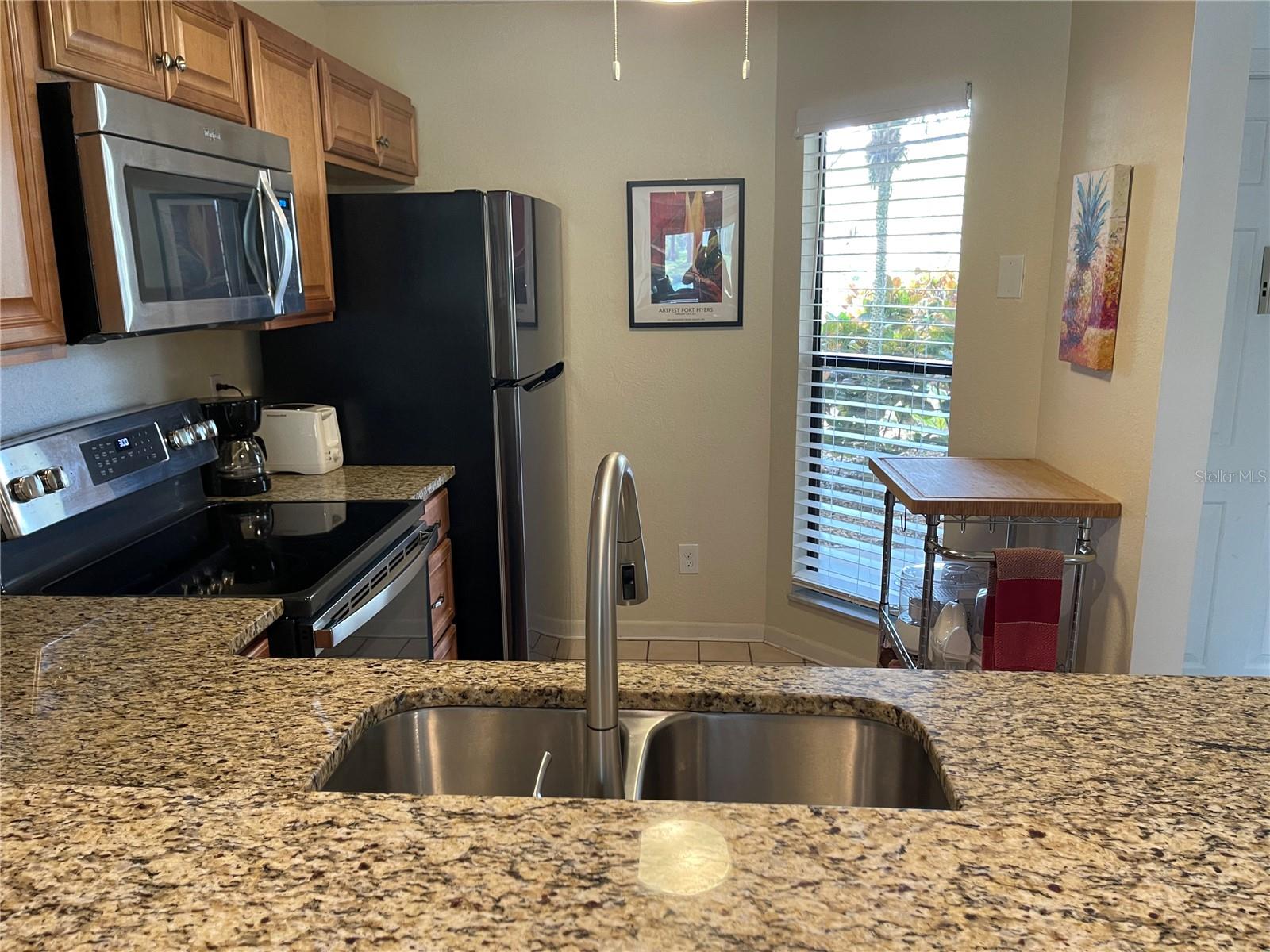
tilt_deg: -12.9
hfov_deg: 69.4
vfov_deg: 54.9
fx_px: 917
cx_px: 635
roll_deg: +0.2
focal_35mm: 25
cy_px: 476
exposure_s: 1/60
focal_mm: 5.1
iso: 160
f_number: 1.6
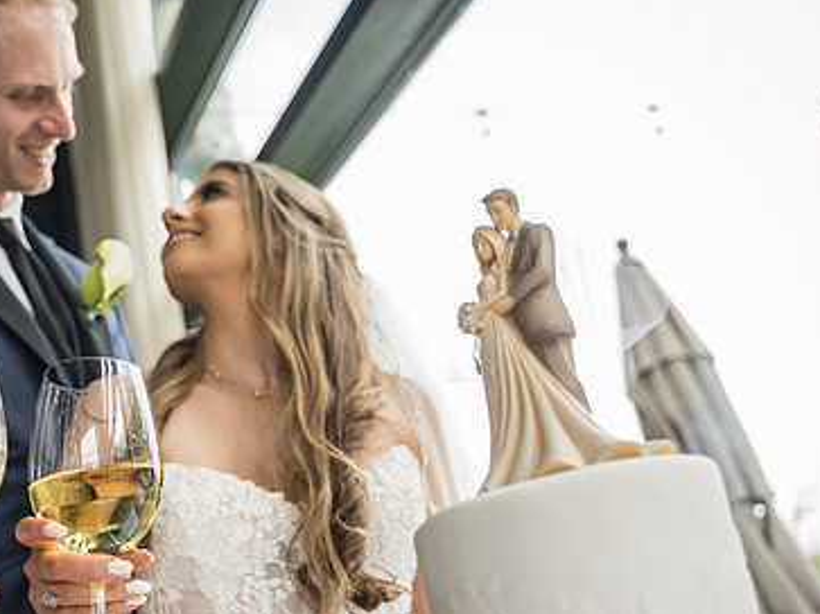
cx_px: 242
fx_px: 1018
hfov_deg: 42.9
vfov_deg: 33.4
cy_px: 378
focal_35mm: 43
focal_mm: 28
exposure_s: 1/100
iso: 100
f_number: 2.8
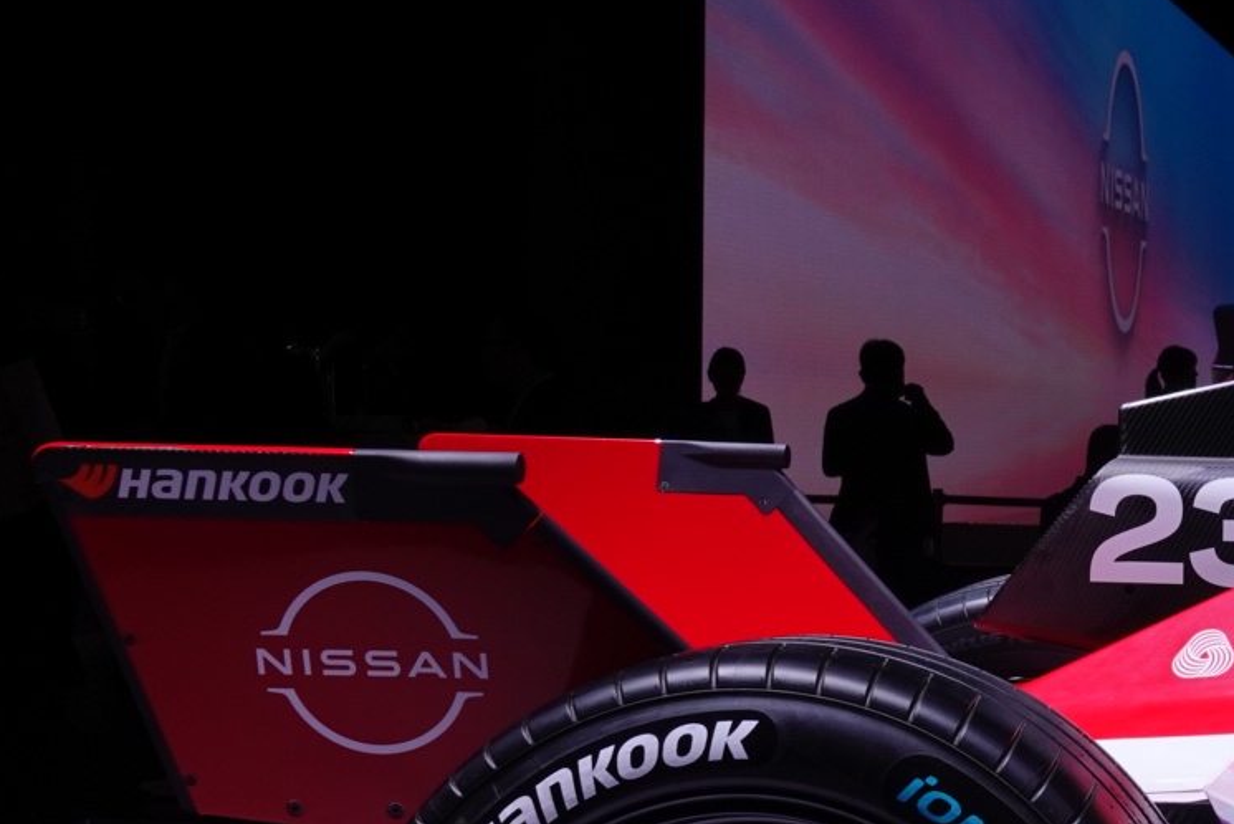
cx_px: 1275
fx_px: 3566
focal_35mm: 104
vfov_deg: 13.1
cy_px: 713
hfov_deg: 19.0
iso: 100
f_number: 7.1
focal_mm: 17.55
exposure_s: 1/100
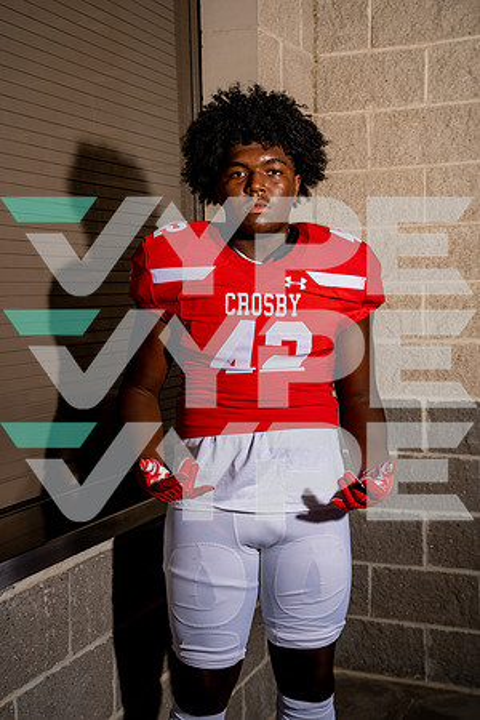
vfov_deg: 36.2
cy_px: 360
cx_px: 240
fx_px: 1100
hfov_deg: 24.6
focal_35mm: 55
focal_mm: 55
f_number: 8
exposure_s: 1/250
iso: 100
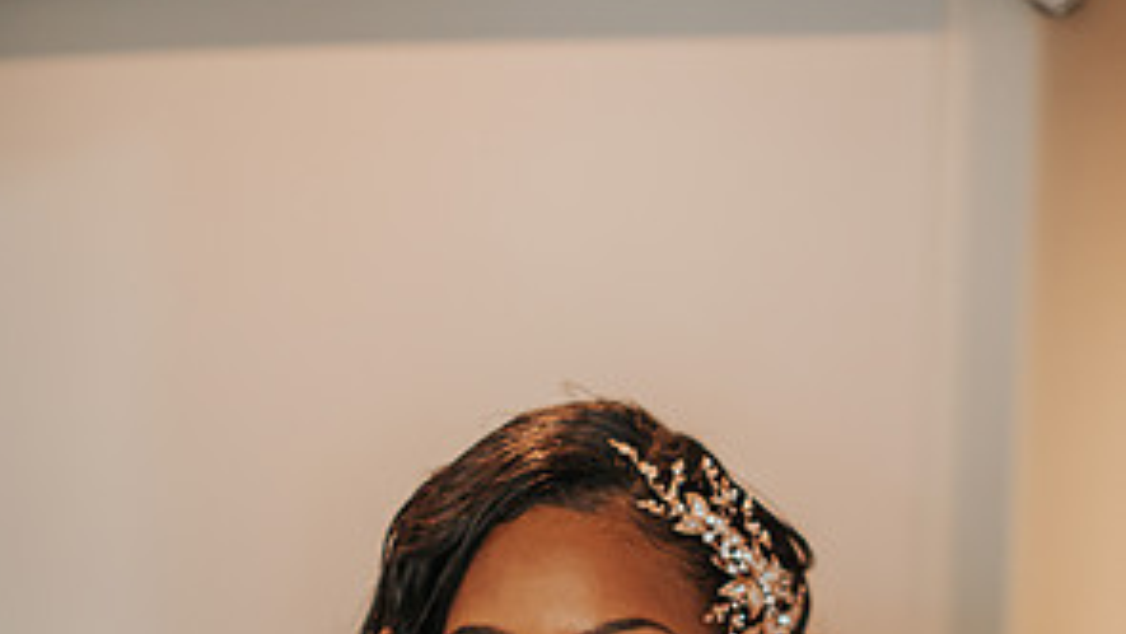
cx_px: 557
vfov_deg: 14.6
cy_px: 775
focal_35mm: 80
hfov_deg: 26.5
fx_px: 2389
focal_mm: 50
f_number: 1.8
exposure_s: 1/320
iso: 640
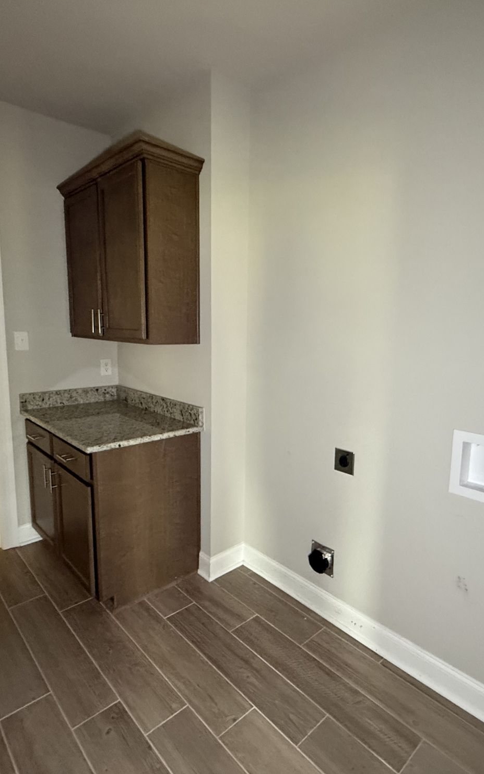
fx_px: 422
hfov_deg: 59.2
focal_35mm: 20
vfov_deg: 85.1
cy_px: 383
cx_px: 288
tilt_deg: -7.1
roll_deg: -2.0
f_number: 2.2
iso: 640
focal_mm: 2.22
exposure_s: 1/60
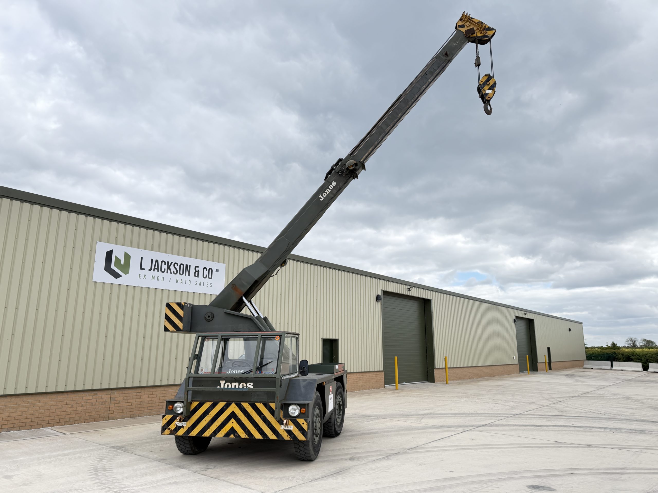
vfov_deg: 56.8
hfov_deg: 71.6
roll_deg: -0.2
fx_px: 456
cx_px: 329
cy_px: 246
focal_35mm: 24
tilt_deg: +12.4
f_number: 1.78
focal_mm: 6.76
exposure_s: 1/1653
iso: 100
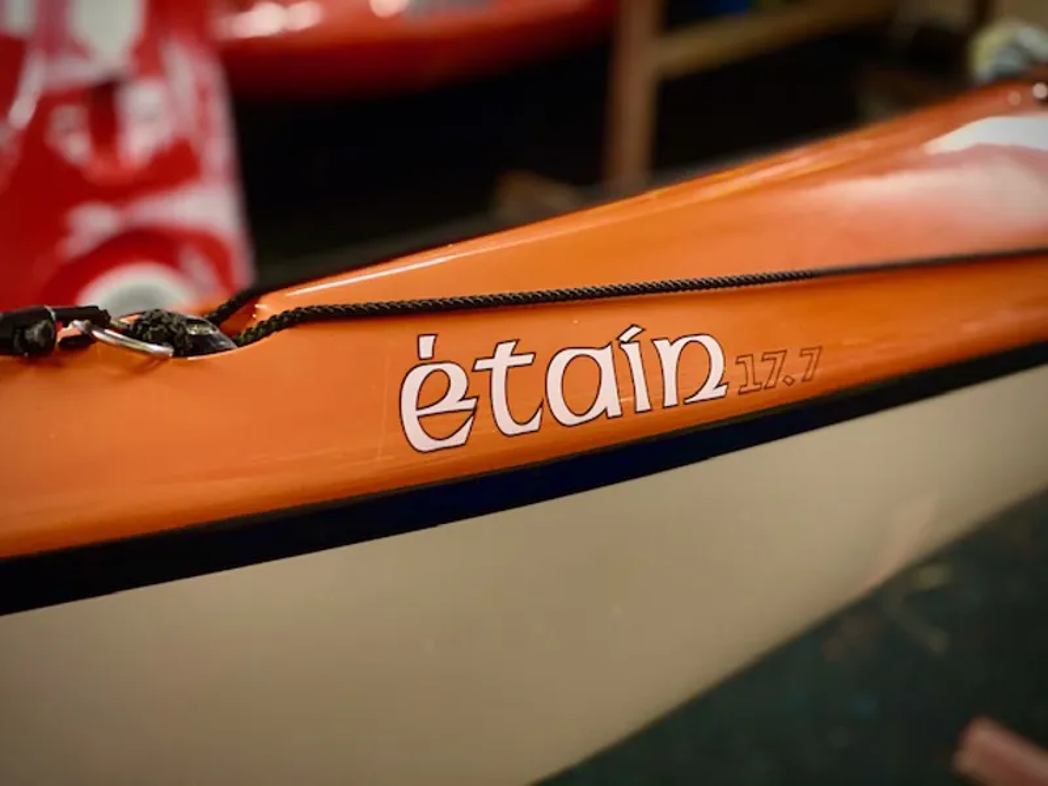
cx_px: 524
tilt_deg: -25.6
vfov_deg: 28.0
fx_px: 1574
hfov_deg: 36.8
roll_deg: -2.8
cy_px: 393
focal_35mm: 52
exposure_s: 1/33
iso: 320
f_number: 2
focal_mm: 6
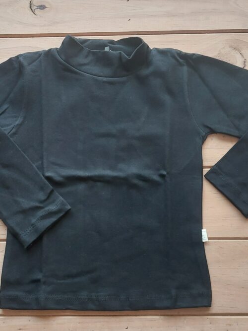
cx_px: 124
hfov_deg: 46.8
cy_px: 166
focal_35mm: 30
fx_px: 287
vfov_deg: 60.0
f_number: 1.8
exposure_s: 1/60.2
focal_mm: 4.6
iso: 250
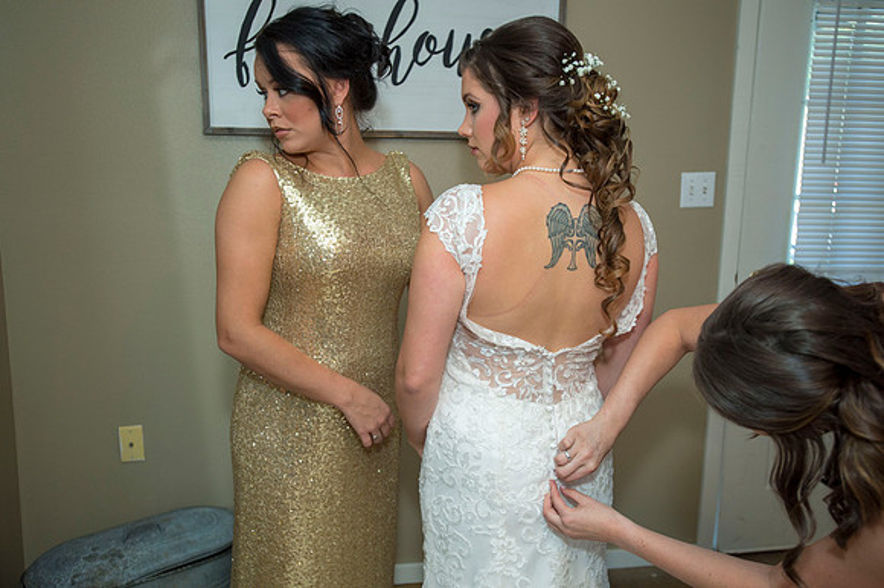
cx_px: 442
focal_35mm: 32
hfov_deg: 58.7
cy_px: 294
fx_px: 785
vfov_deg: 41.1
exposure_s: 1/200
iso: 1250
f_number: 3.5
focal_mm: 32
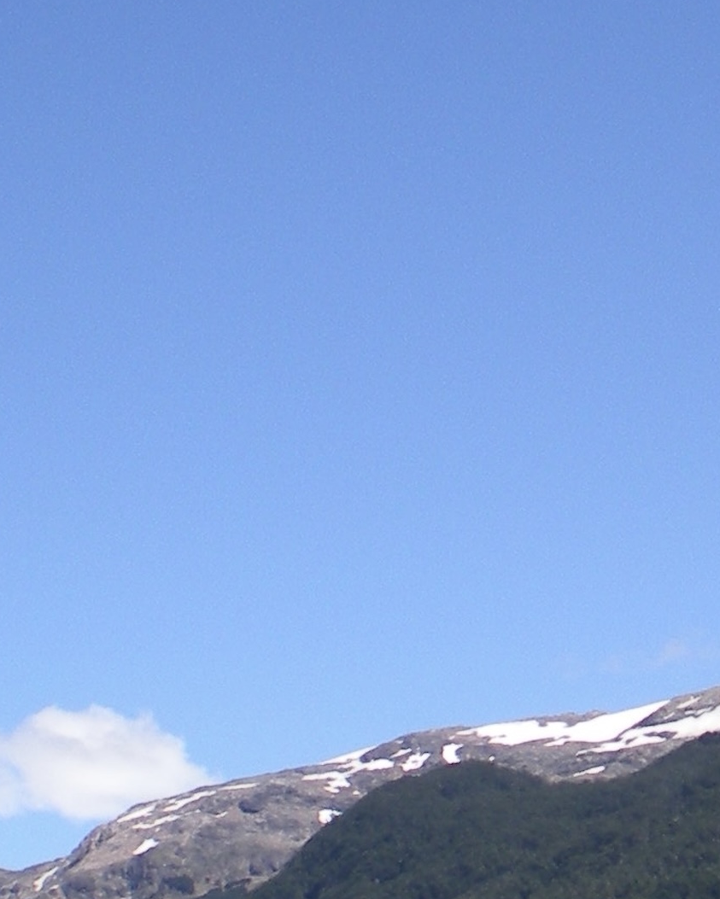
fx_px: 3781
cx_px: 606
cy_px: 456
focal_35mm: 142
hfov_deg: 10.8
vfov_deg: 13.6
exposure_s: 1/514
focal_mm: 6.3
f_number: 4.6
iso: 64
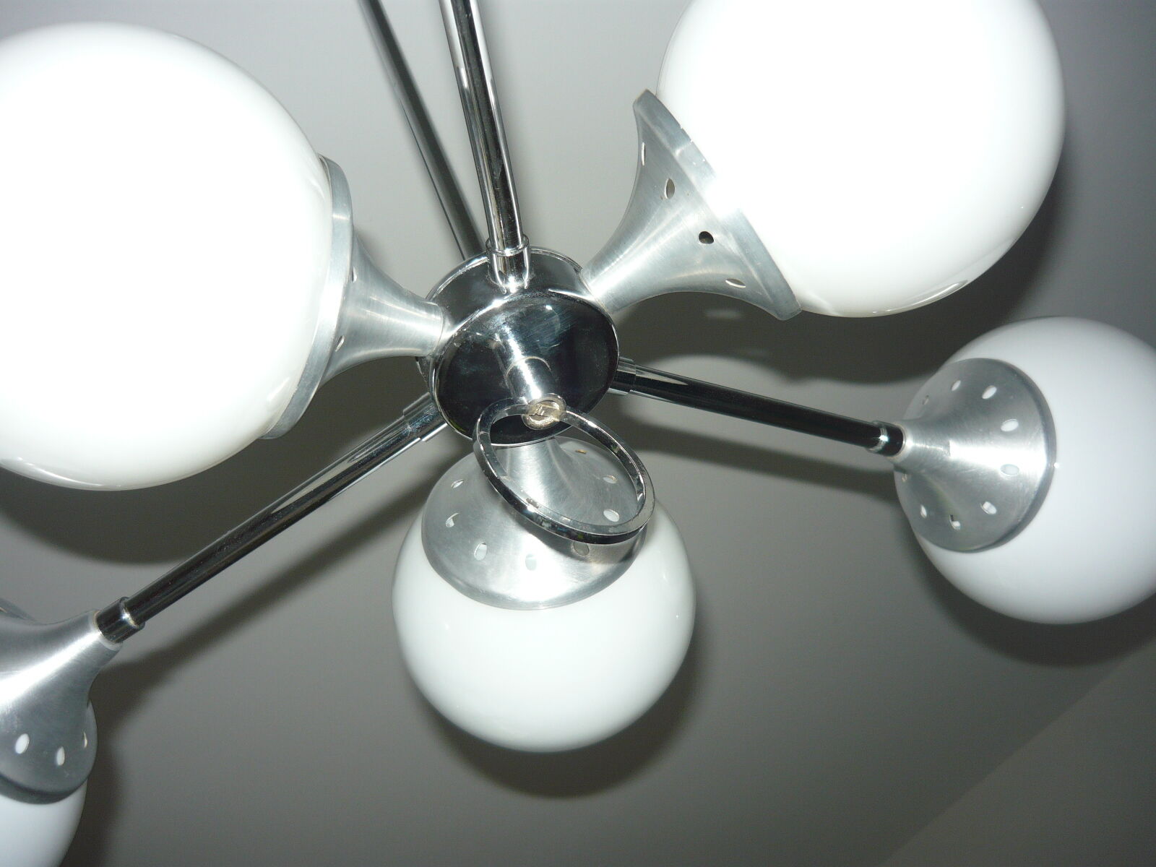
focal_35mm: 33
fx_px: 1102
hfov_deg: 55.4
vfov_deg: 42.9
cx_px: 578
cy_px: 434
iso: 100
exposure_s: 1/30
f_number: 2.8
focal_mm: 5.5
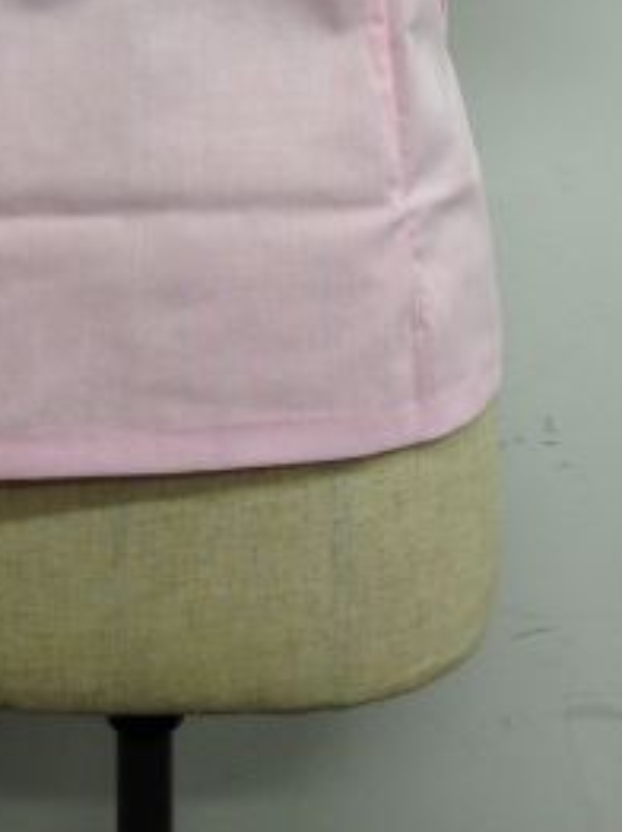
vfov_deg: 21.3
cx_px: 160
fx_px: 2016
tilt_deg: +2.4
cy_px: -219
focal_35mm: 84
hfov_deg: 17.4
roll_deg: +1.0
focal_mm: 4.12
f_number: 2.4
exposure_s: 1/33
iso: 50
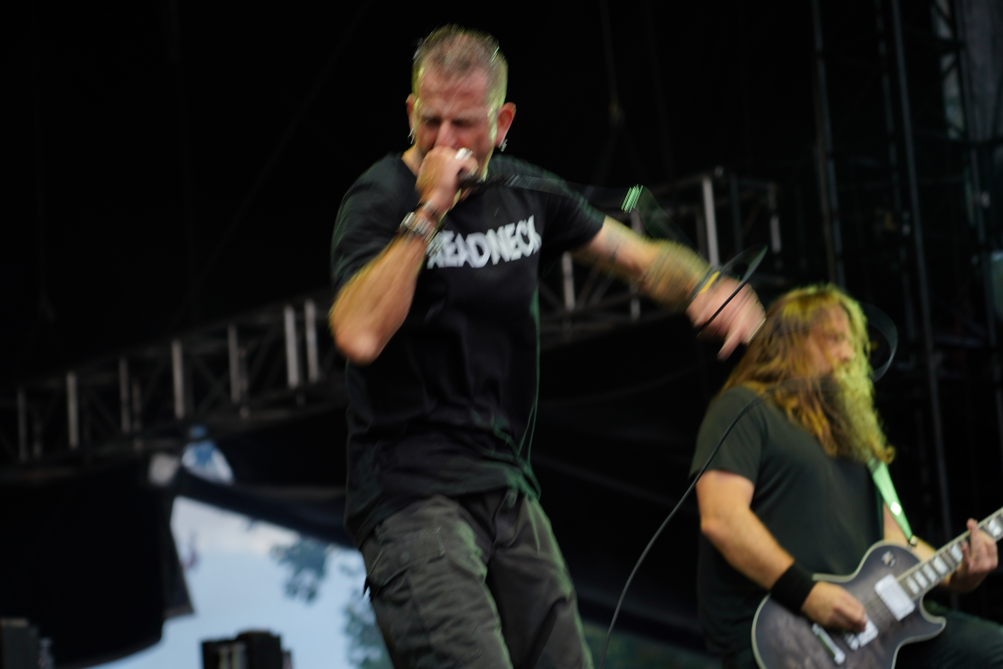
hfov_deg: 17.3
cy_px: 299
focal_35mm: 118
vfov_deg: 11.6
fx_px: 3287
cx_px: 483
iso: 200
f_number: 4
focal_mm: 105
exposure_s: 1/125
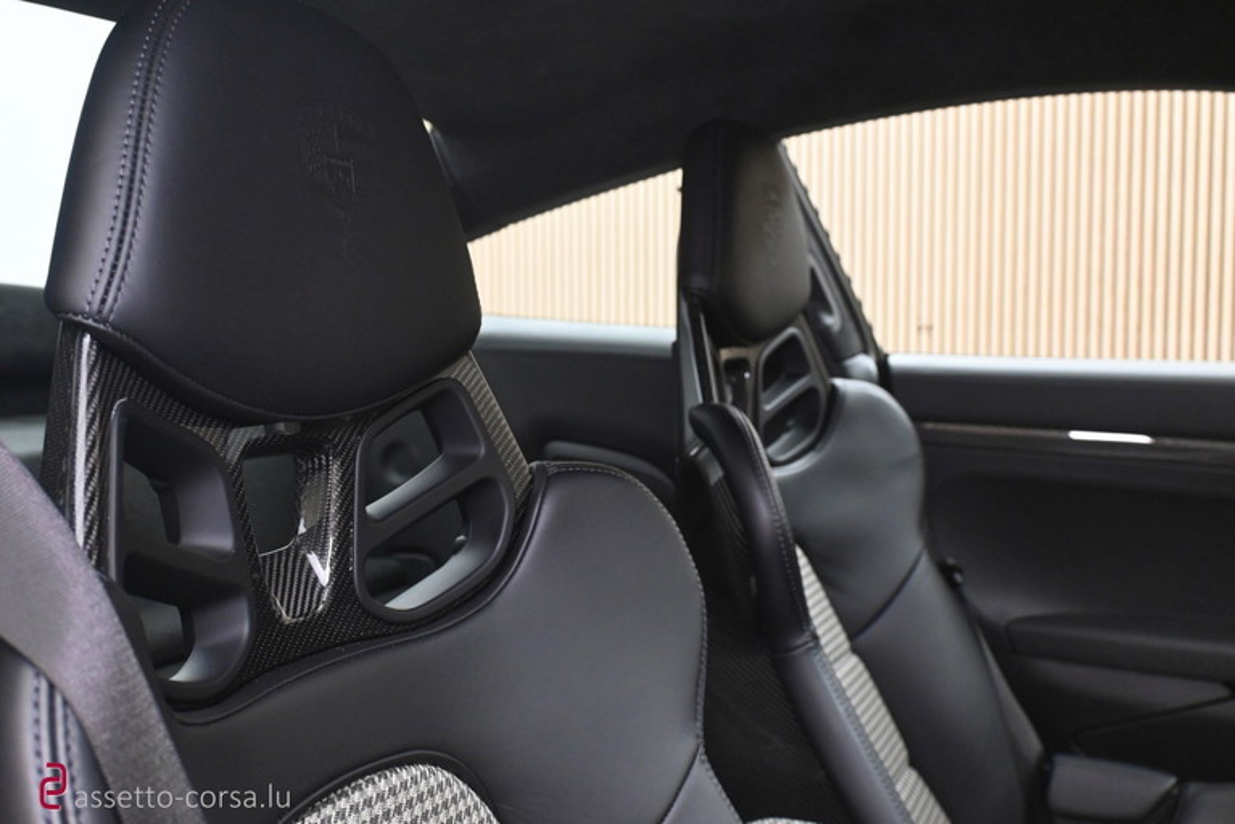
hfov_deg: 53.1
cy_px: 412
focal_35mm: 36
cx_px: 618
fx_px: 1235
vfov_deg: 36.9
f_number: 4.2
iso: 2000
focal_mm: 24
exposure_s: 1/40
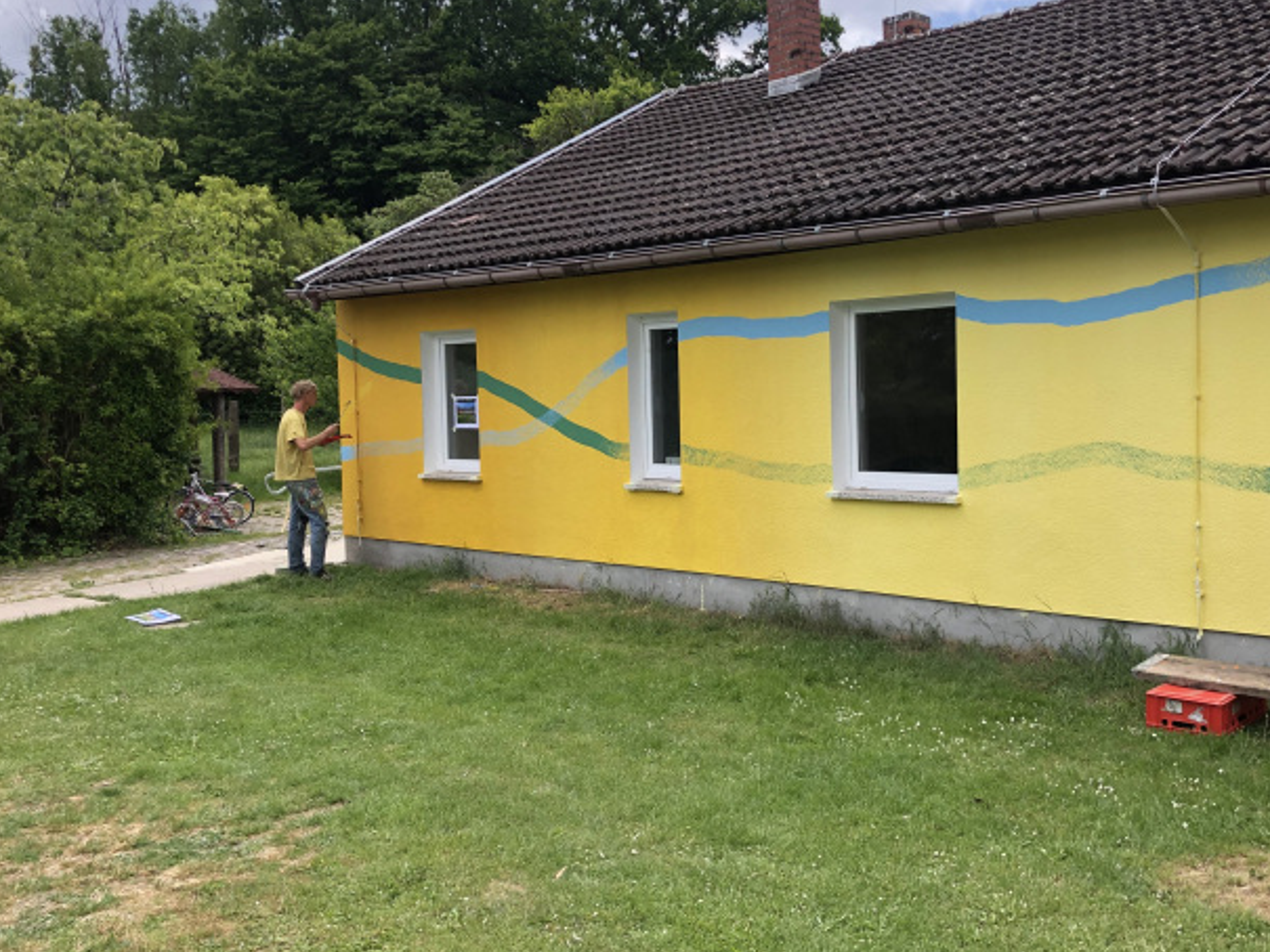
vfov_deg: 38.7
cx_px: 752
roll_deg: +1.8
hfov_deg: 49.9
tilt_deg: -2.1
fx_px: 1358
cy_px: 442
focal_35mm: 37
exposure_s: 1/952
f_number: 1.8
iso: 20
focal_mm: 3.99
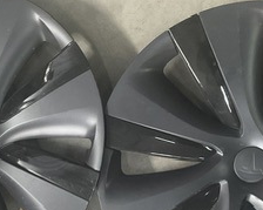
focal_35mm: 81
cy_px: 160
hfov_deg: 23.6
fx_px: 630
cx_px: 135
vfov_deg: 18.8
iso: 200
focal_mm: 3
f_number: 1.8
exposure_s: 1/33
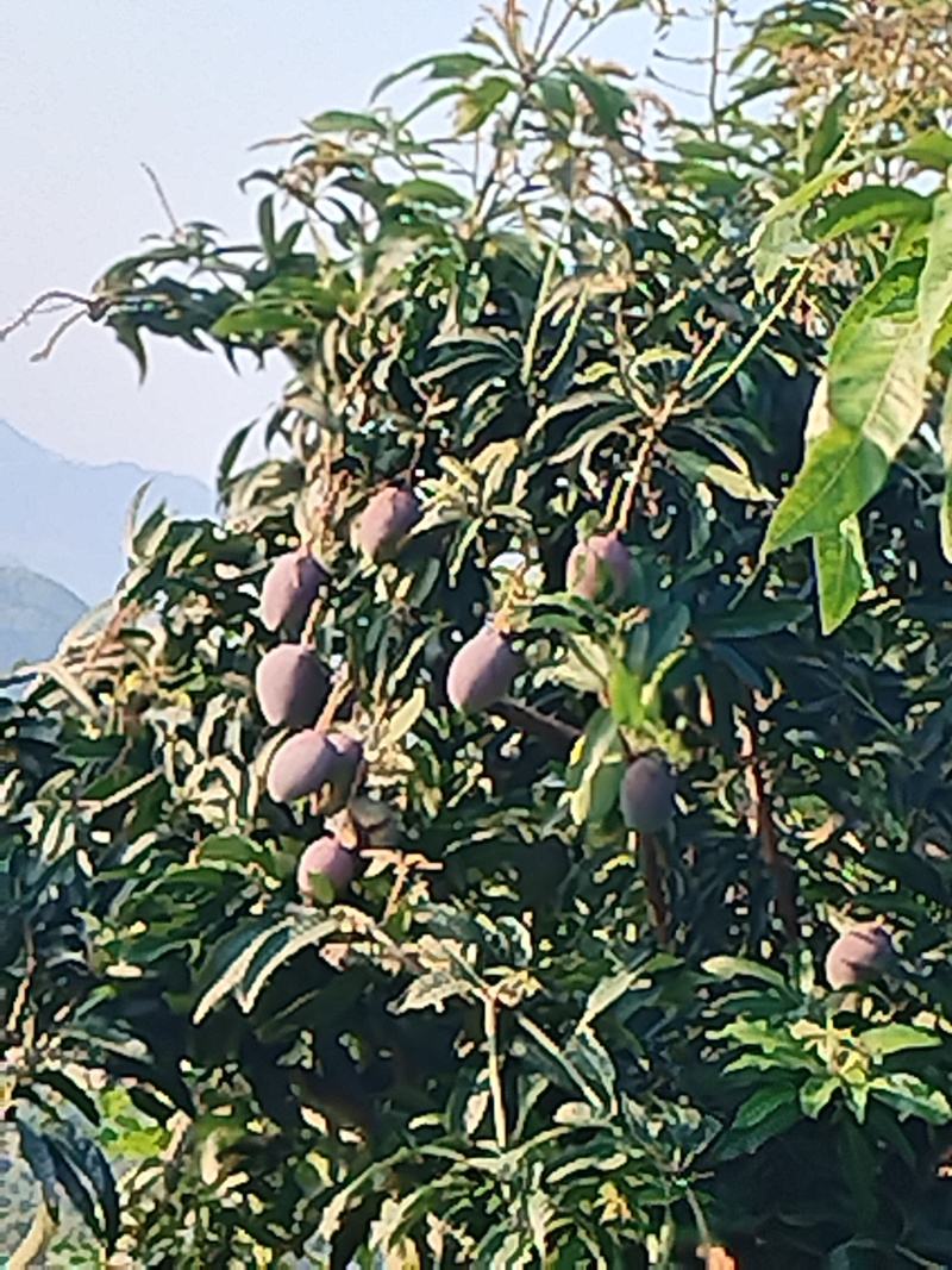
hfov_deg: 8.0
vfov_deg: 10.7
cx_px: 476
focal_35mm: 185
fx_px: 6785
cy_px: 635
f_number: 1.8
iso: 107
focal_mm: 4.25
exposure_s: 1/100
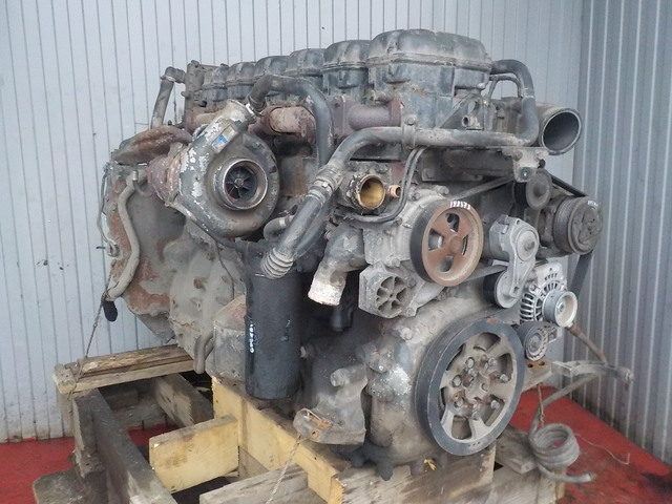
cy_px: 252
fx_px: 582
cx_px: 336
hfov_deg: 60.0
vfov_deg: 46.8
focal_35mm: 30
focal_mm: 4.1
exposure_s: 1/50
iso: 800
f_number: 3.3
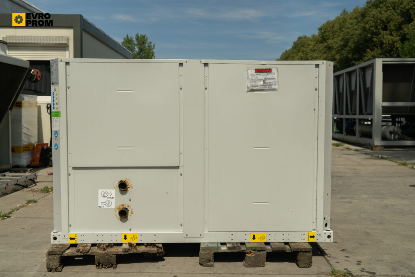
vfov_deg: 36.9
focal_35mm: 36
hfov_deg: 53.1
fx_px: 415
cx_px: 208
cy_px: 138
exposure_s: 1/1600
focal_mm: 36
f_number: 5
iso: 250
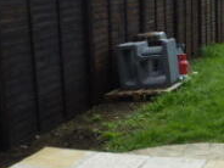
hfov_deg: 22.9
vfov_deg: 19.4
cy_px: 75
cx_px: 288
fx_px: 492
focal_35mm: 76
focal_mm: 4.3
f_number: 4
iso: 100
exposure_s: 1/400
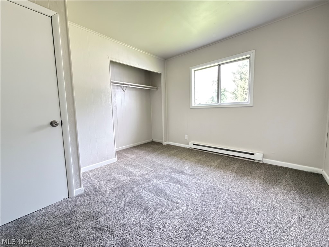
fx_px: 133
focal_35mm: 14
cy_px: 124
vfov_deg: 85.7
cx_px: 164
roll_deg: +1.4
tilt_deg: -5.9
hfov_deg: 102.1
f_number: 2.2
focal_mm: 2.22
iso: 1250
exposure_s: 1/60
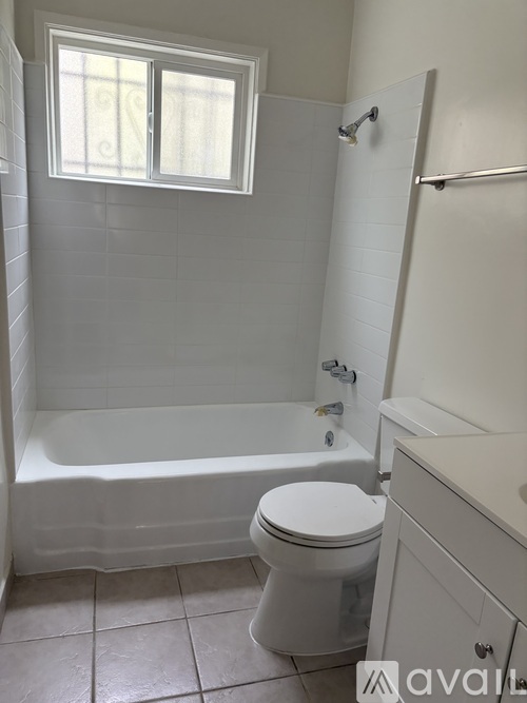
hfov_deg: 53.0
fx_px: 528
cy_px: 352
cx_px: 264
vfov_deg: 67.3
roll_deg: -3.9
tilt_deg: -13.4
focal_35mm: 26
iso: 125
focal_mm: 5.96
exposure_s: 1/78
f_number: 1.6
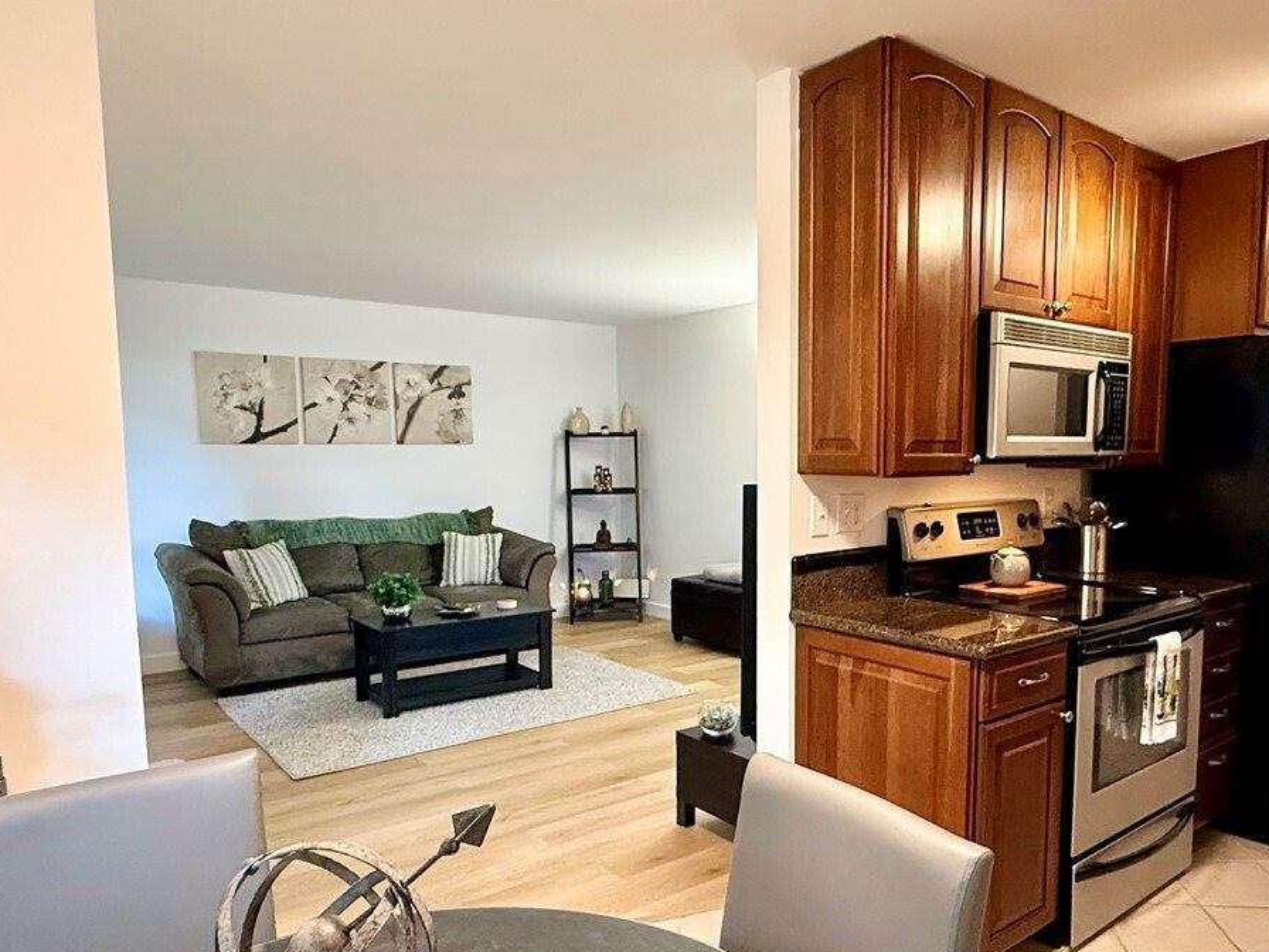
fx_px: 916
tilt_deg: -6.5
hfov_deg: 68.9
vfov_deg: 54.6
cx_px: 742
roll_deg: +0.2
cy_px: 551
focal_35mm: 25
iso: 640
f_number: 2.2
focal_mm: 2.22
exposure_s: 1/60
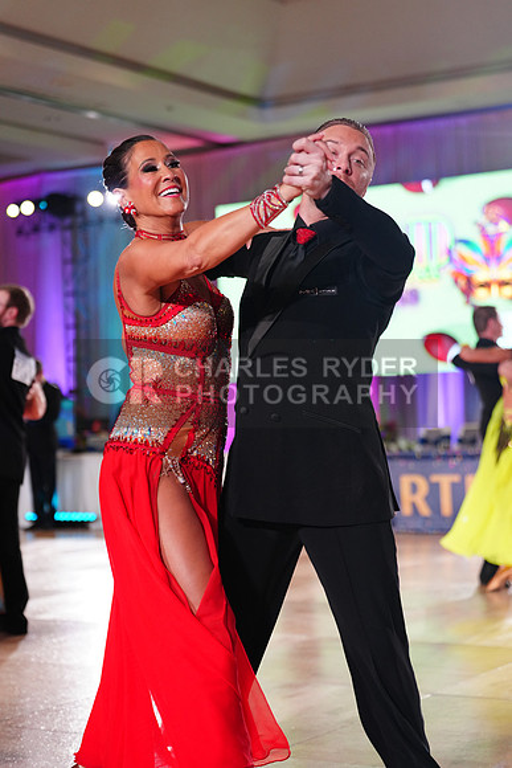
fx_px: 1492
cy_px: 384
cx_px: 256
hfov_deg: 19.5
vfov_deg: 28.8
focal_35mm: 70
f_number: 2.8
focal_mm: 70
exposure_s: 1/640
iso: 2000
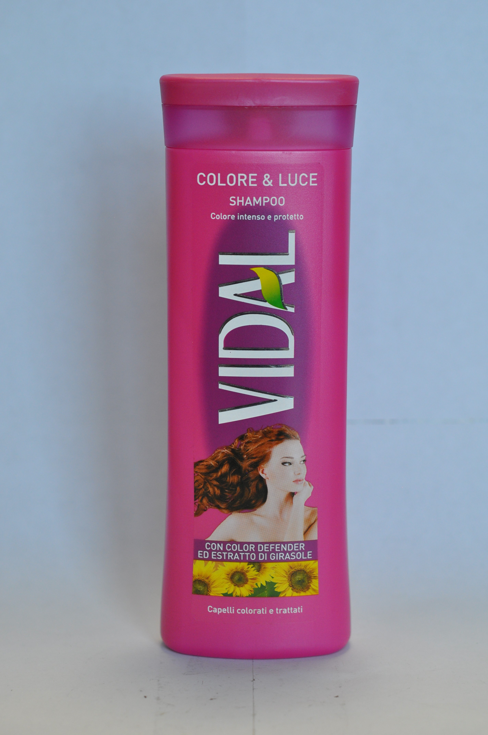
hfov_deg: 15.2
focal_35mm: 90
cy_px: 368
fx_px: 1835
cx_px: 244
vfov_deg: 22.6
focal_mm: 60
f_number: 4
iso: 720
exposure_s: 1/250
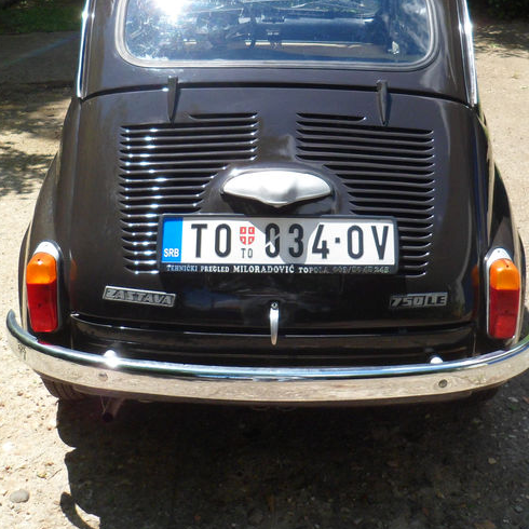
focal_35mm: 48
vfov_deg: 34.6
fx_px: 830
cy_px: 127
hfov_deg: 35.3
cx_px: 253
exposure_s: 1/750
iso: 80
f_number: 3.3
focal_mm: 4.9
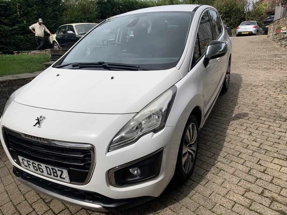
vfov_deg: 53.1
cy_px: 108
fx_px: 216
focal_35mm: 26
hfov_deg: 67.3
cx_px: 144
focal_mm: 4.25
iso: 25
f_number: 1.8
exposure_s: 1/3086
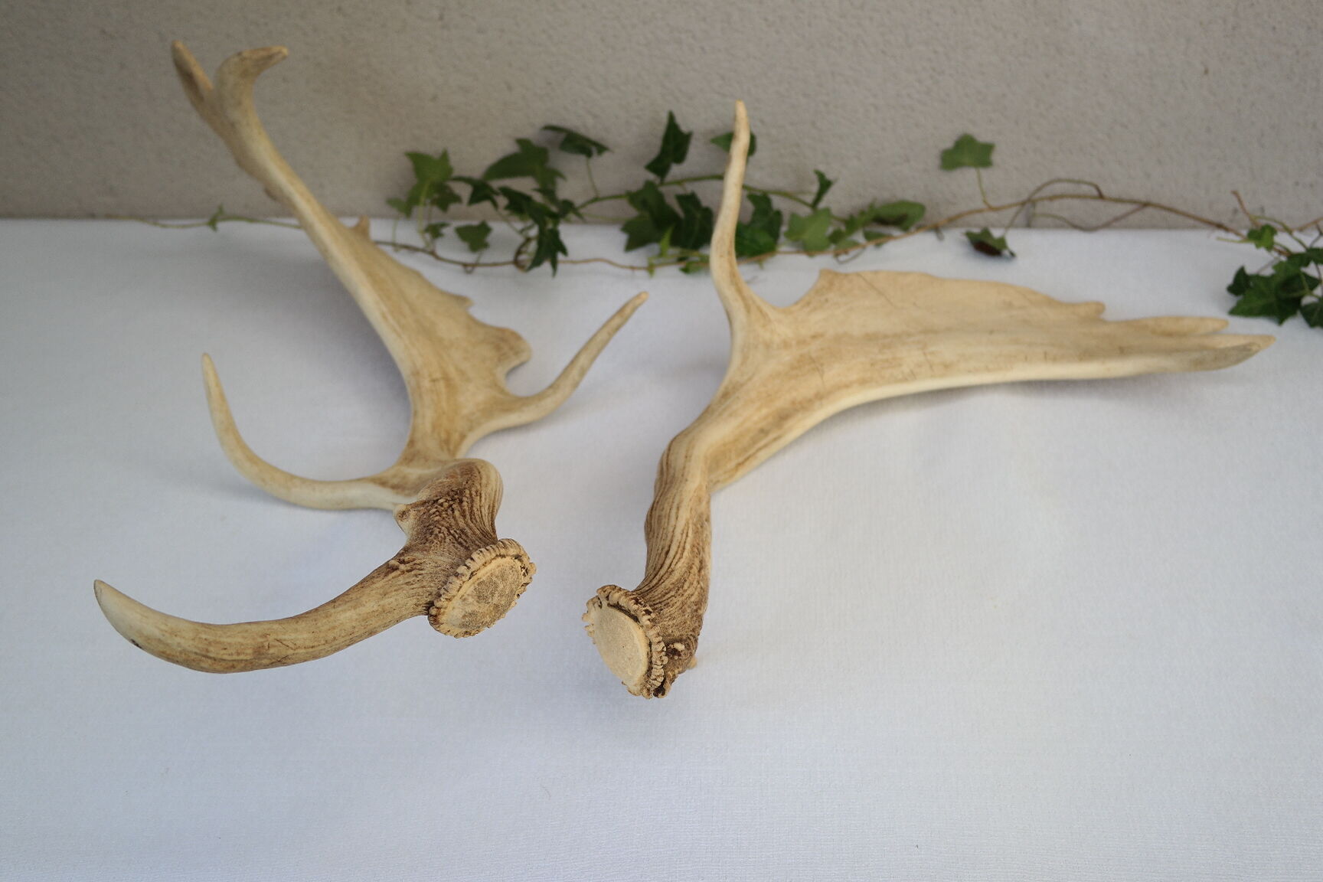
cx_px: 662
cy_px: 441
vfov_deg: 36.9
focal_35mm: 36
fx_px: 1323
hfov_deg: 53.1
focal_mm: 24
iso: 100
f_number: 3.5
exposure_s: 1/100
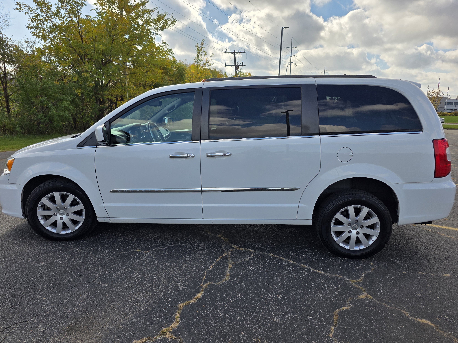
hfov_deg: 73.9
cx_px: 229
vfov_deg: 58.9
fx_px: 304
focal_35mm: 23
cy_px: 172
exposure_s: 1/7061
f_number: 1.7
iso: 80
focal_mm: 6.3
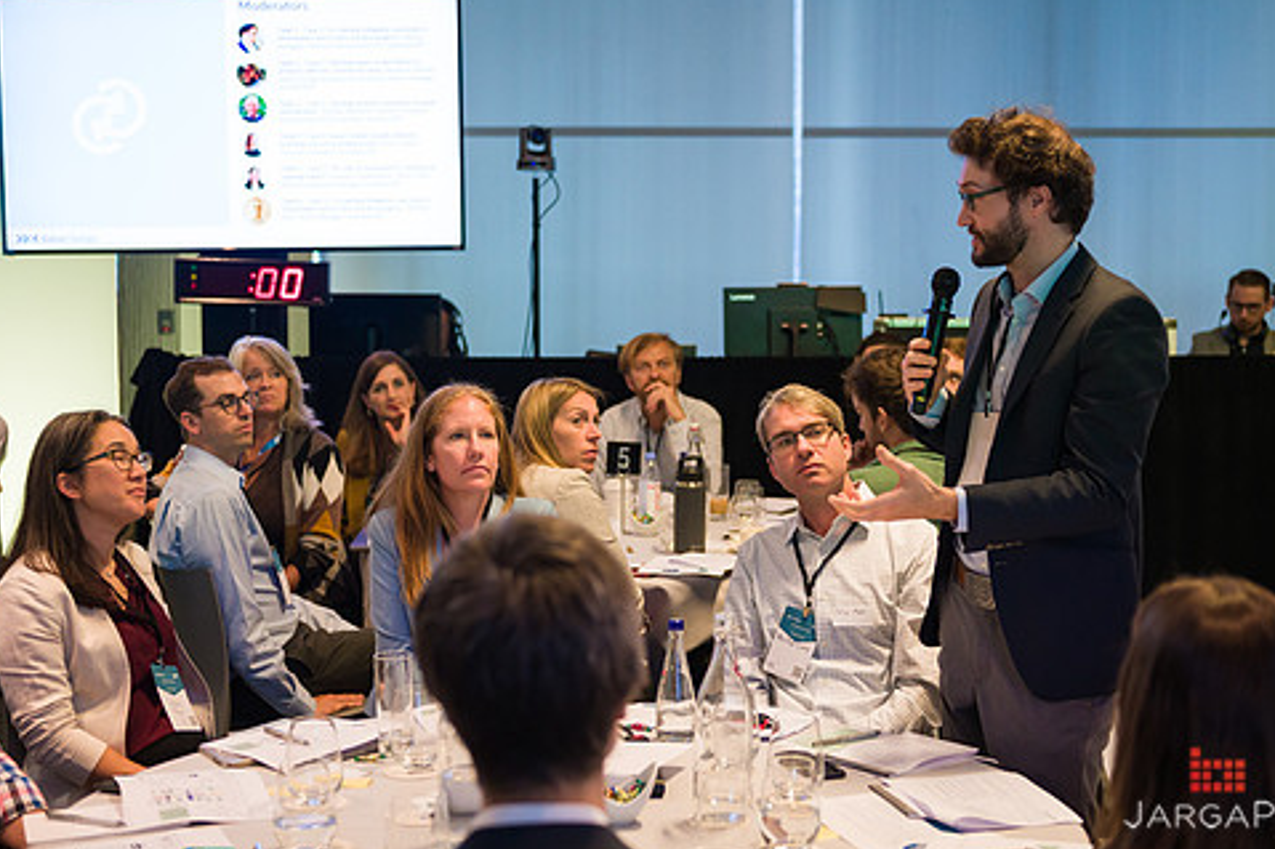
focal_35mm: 55
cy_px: 373
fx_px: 1947
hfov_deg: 36.3
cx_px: 608
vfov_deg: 24.6
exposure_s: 1/200
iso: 1600
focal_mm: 45
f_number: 3.2
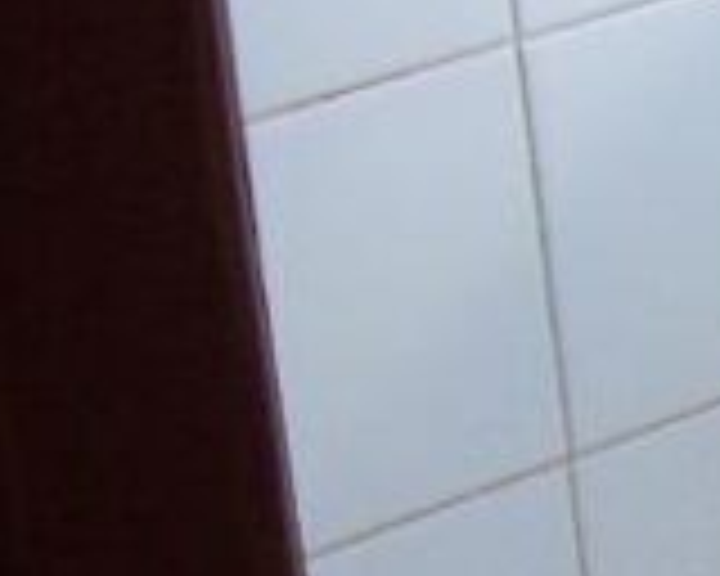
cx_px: 1940
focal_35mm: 213
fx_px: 4539
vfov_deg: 7.2
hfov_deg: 8.1
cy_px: 522
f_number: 2.9
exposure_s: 1/30
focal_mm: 5.7
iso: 250
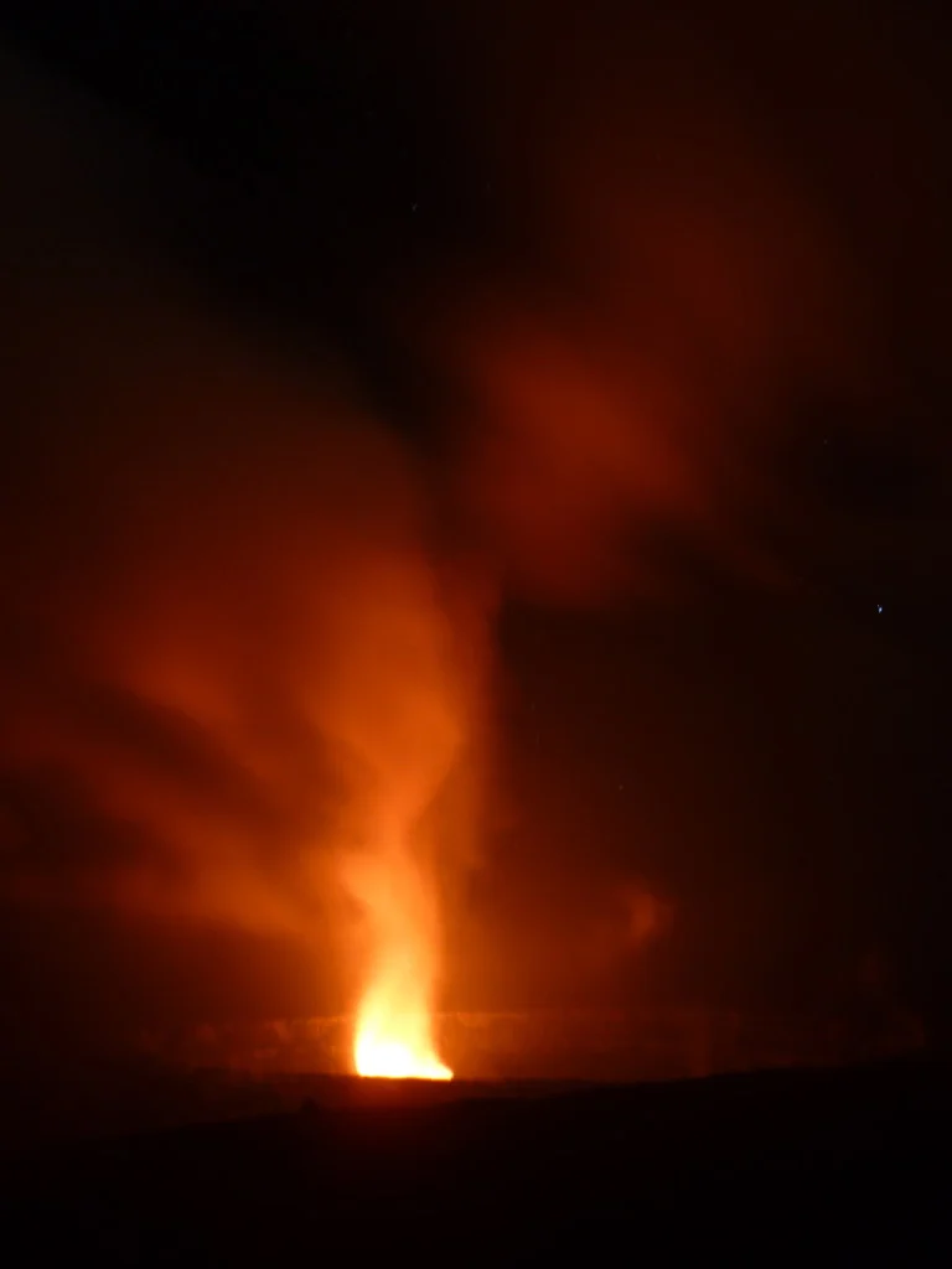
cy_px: 634
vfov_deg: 69.4
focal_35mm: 25
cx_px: 476
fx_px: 917
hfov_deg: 54.9
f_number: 3.1
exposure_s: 60
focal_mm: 4.5
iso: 100
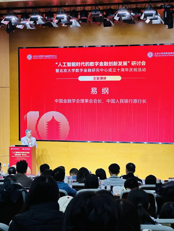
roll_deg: -0.8
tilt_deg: -2.0
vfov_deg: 25.3
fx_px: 516
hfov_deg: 19.1
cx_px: 87
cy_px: 116
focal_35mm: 77
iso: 250
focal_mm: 9
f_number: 2.8
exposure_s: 1/71
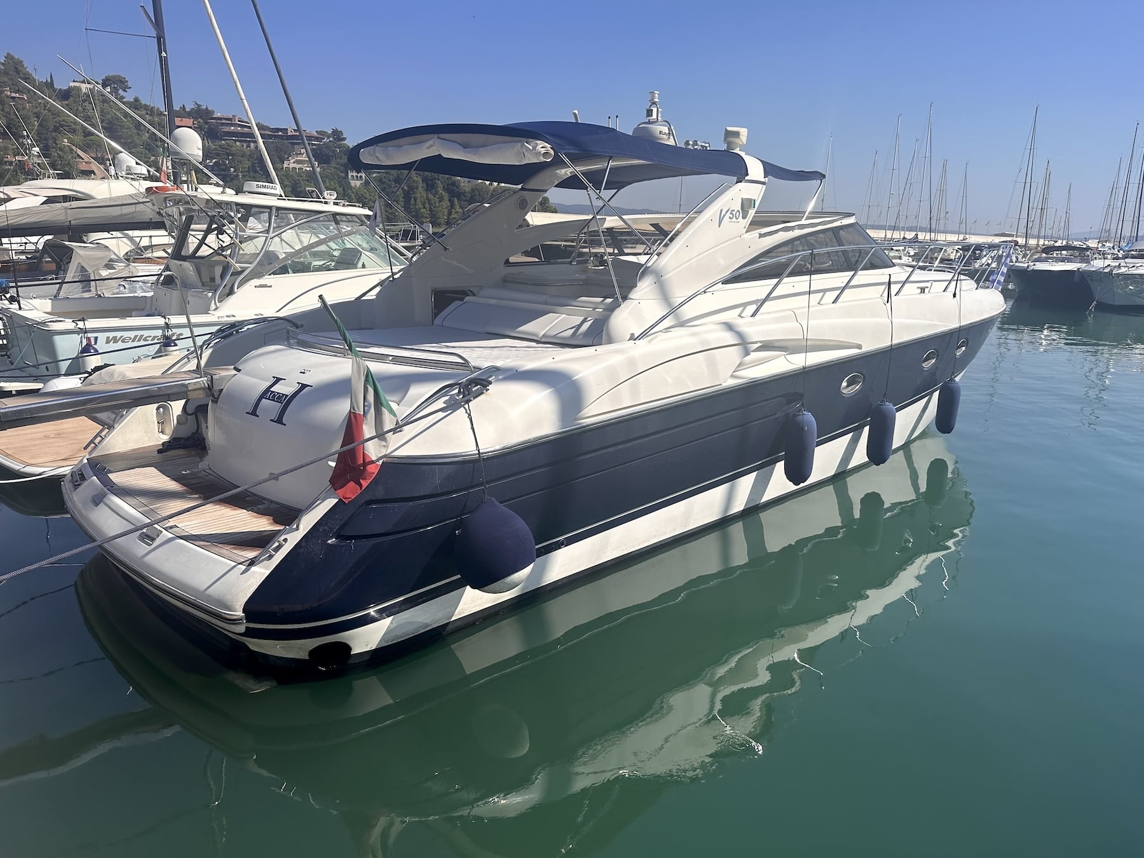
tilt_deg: -13.1
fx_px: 793
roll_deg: -2.2
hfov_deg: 71.6
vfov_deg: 56.8
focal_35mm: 24
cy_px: 429
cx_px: 572
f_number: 1.78
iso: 80
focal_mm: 6.86
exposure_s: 1/7042
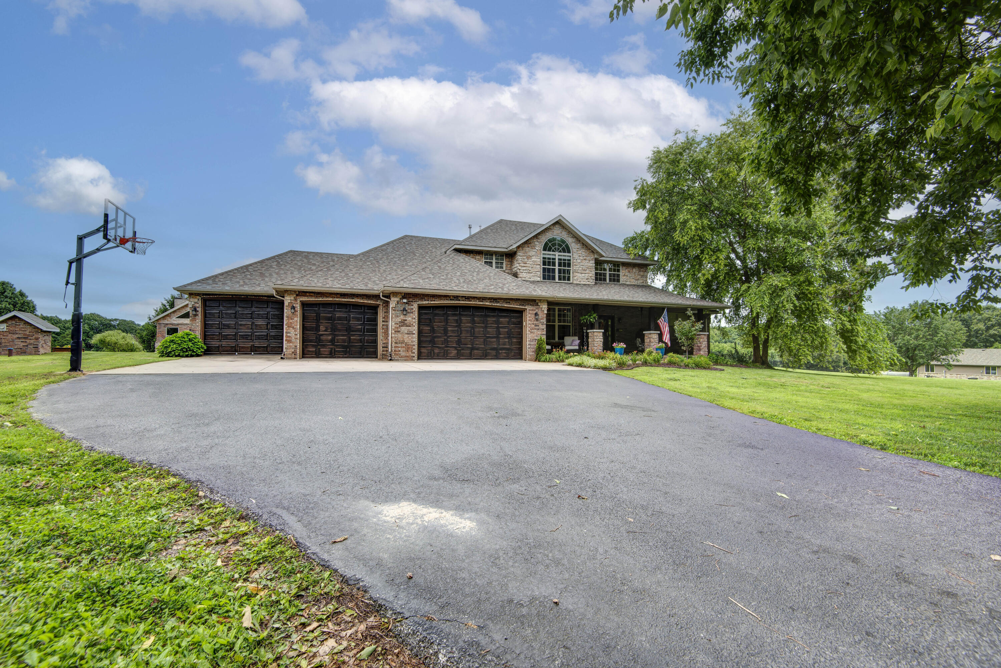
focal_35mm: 16
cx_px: 500
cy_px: 334
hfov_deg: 96.7
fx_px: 445
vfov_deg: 73.8
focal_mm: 16
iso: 100
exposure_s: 1/250
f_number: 6.7
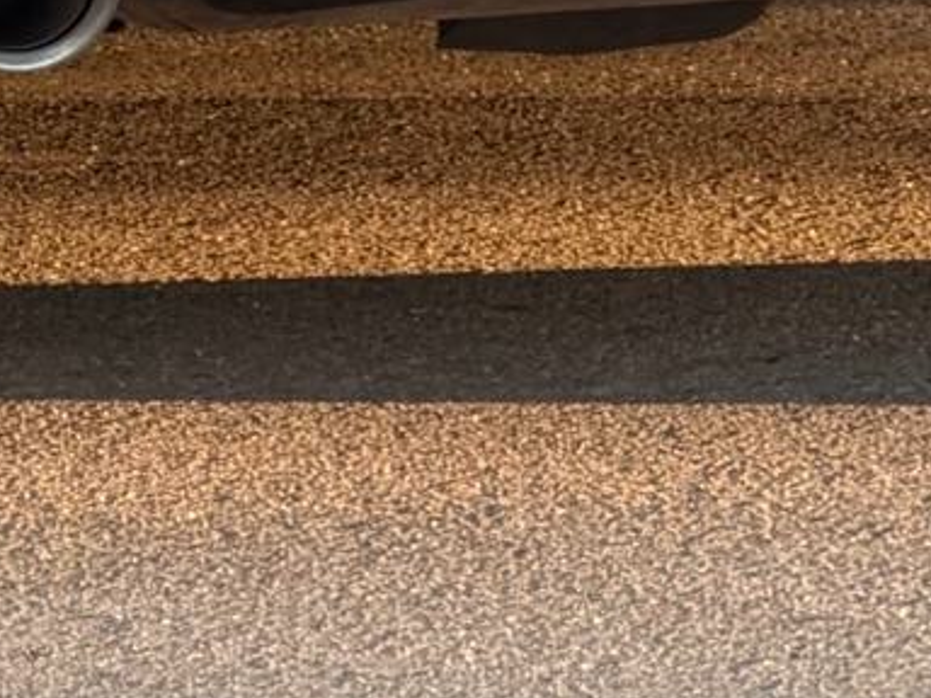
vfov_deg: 2.8
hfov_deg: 3.7
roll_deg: +0.4
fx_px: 14335
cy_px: -904
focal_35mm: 533
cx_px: 116
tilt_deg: -5.2
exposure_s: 1/121
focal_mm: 16.89
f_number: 2.8
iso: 160
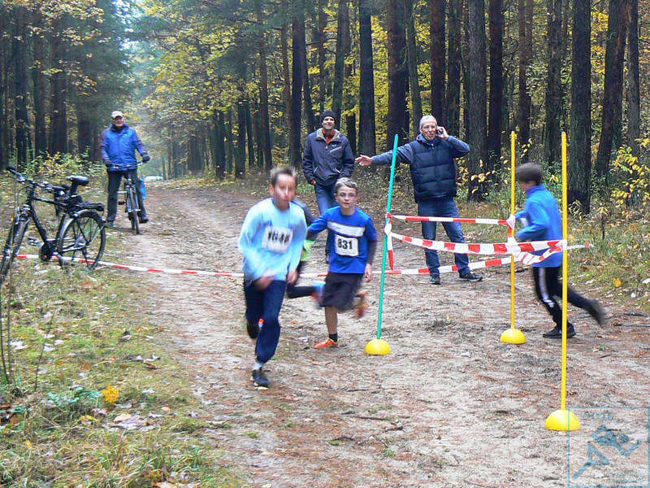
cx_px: 325
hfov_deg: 51.4
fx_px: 676
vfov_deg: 39.7
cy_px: 244
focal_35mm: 36
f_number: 2.8
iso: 100
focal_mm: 6
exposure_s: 1/30
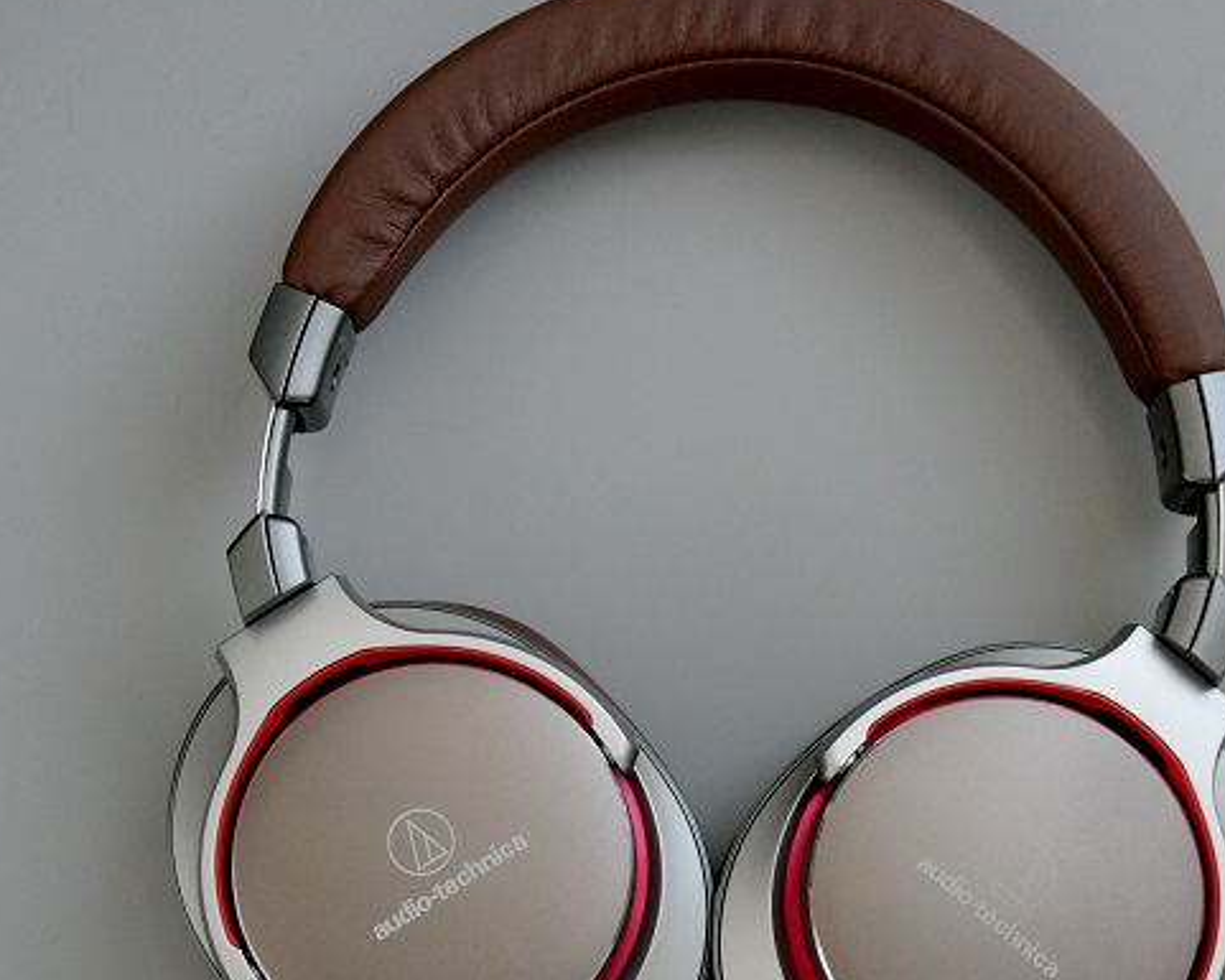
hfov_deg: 19.2
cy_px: 598
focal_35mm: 100
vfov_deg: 15.4
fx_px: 3626
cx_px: 744
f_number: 5
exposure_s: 1/160
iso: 1600
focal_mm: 40
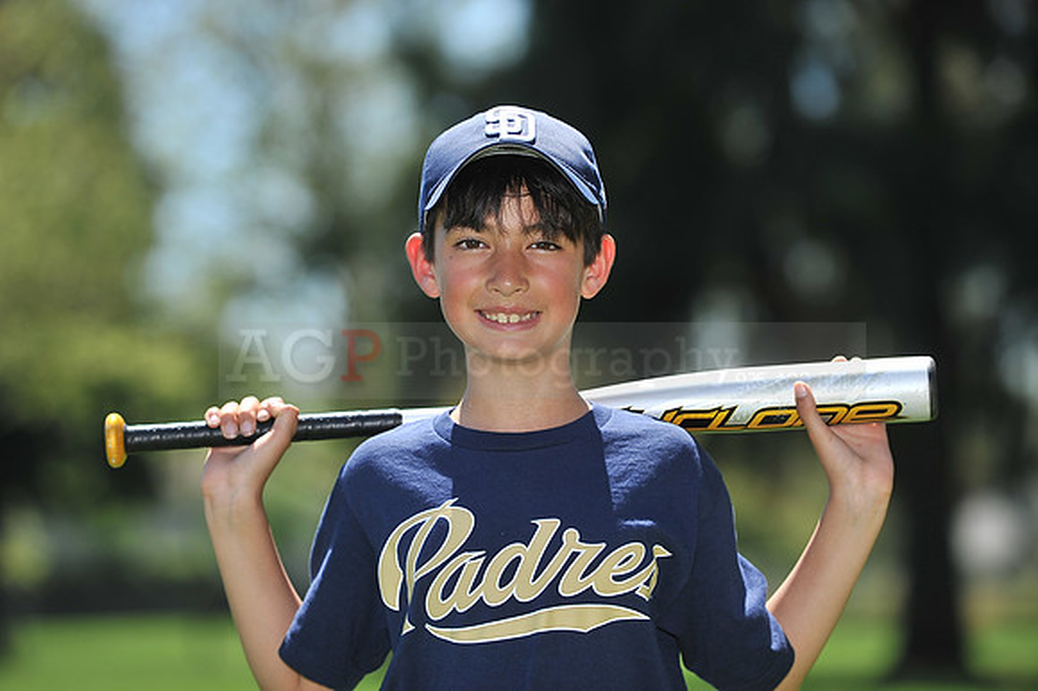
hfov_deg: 10.3
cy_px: 346
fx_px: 5763
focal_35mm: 200
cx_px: 519
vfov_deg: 6.9
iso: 200
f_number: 4.5
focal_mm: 200
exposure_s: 1/1600
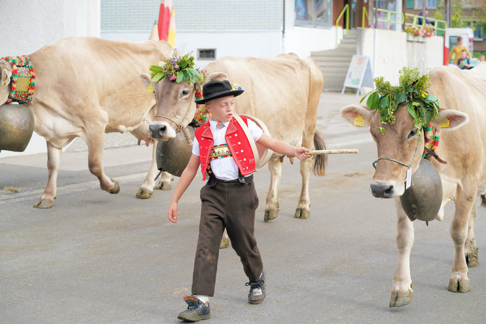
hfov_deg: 23.9
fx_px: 1147
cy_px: 162
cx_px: 243
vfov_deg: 16.1
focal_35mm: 85
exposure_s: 1/800
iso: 640
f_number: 5.6
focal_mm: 85
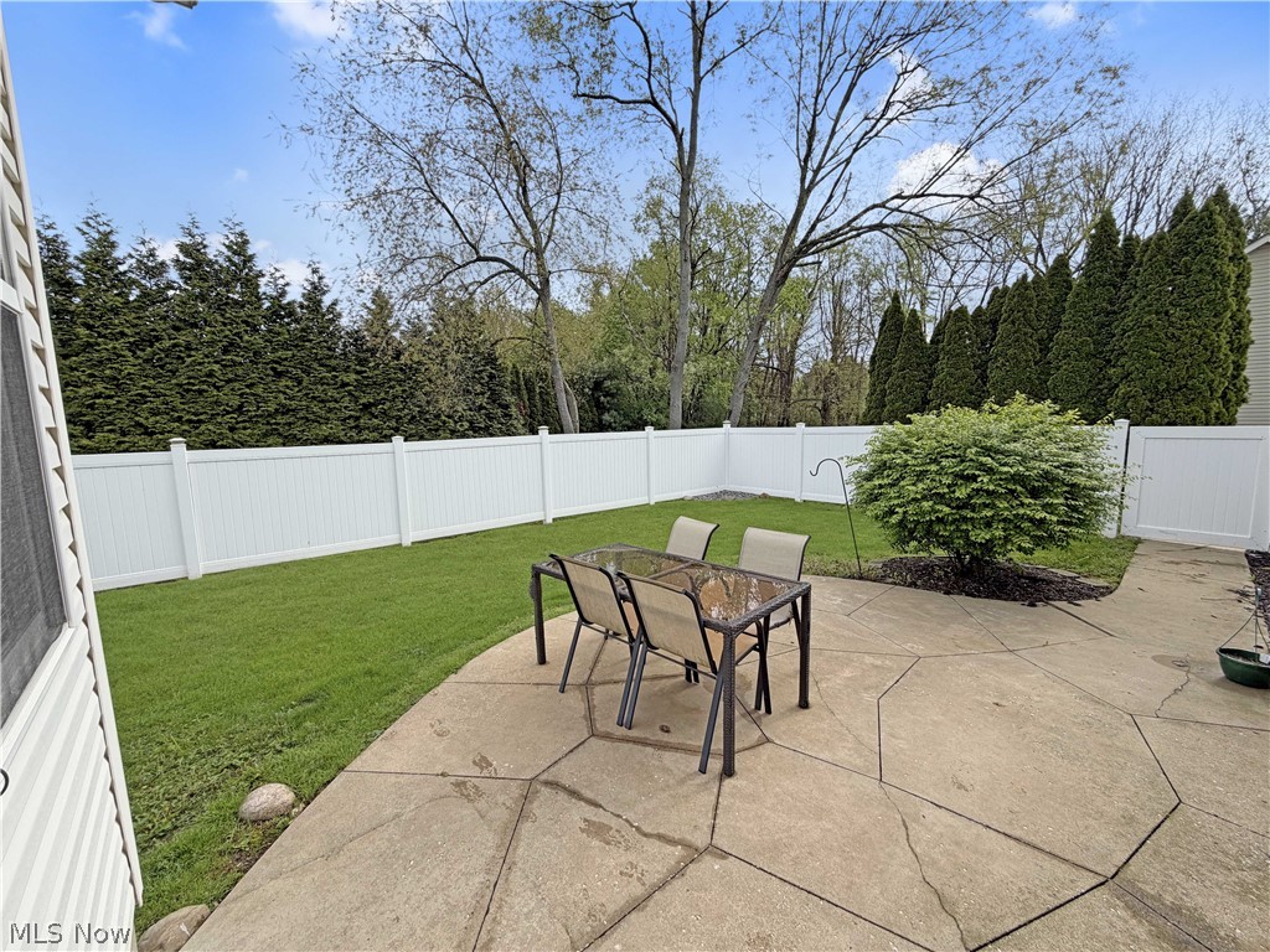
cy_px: 476
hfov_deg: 102.1
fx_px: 514
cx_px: 635
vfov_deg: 85.7
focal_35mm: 14
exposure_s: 1/770
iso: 40
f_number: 2.2
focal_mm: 2.22
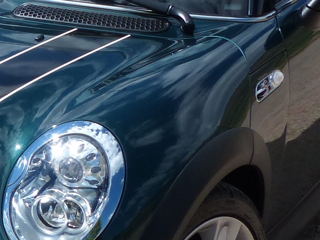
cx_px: -172
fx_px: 1054
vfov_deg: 13.0
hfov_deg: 15.8
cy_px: 80
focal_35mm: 114
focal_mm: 4.5
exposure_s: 1/1000
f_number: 4
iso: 100
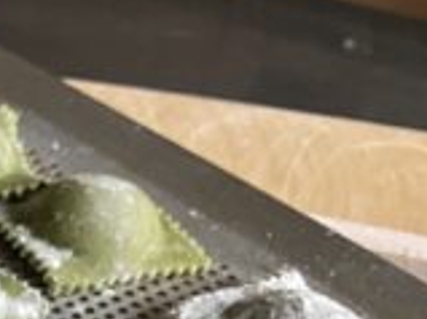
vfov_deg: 12.7
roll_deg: -2.6
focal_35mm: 109
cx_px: -428
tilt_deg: -43.9
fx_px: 1344
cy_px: 517
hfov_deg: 14.8
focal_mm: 4.25
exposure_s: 1/60
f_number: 1.8
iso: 250
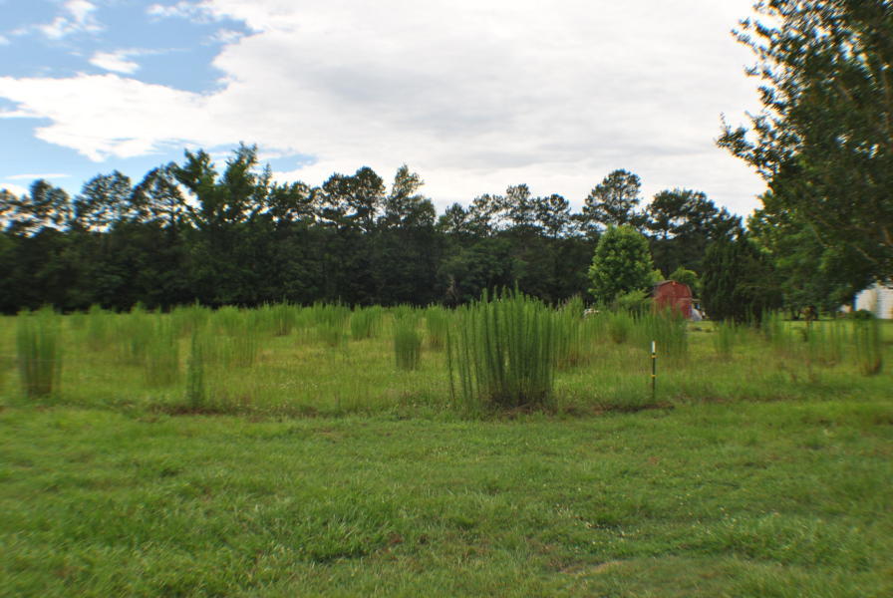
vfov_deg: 18.2
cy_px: 299
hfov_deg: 27.0
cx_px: 446
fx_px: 1863
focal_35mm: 75
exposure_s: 1/200
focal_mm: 50
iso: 100
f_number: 10
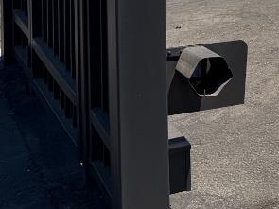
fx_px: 983
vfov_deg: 10.8
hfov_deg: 14.2
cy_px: -246
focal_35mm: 122
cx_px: 513
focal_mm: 6.76
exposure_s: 1/4673
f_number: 1.78
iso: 80
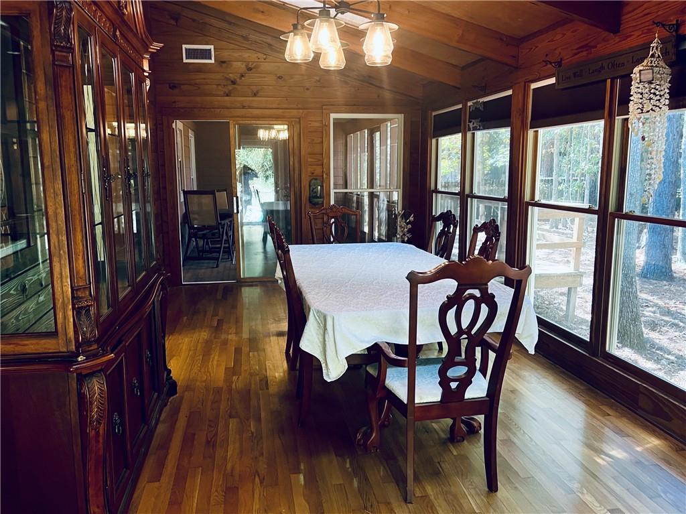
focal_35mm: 26
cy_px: 257
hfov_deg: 67.3
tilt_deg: -9.3
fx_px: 515
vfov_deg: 53.0
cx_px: 343
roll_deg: +0.5
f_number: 1.6
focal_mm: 5.1
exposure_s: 1/60
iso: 160
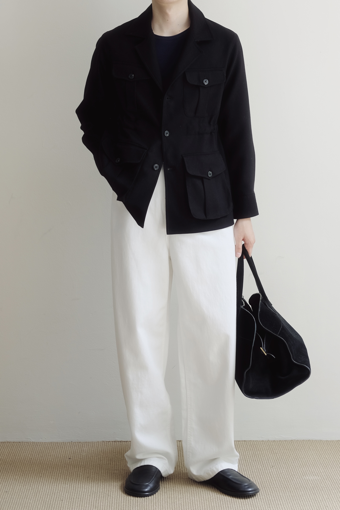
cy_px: 255
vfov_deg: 37.5
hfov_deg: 25.5
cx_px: 170
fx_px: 751
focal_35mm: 53
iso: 320
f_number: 2.2
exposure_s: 1/110
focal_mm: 35
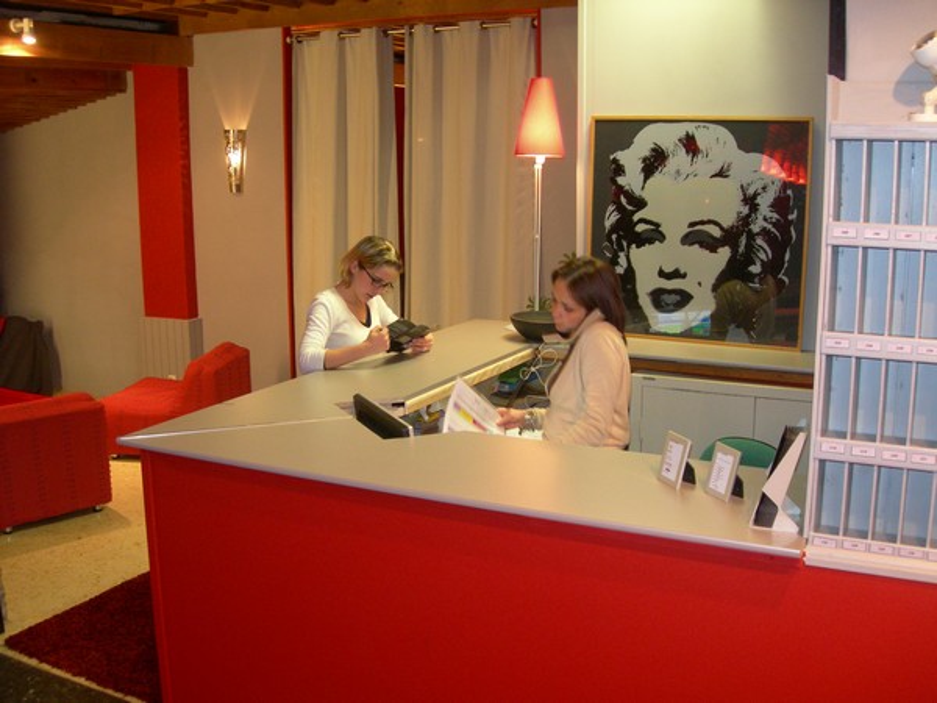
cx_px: 468
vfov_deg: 37.7
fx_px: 1029
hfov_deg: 49.0
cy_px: 352
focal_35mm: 38
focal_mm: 7.8
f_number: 2.8
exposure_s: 1/14.8
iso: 200
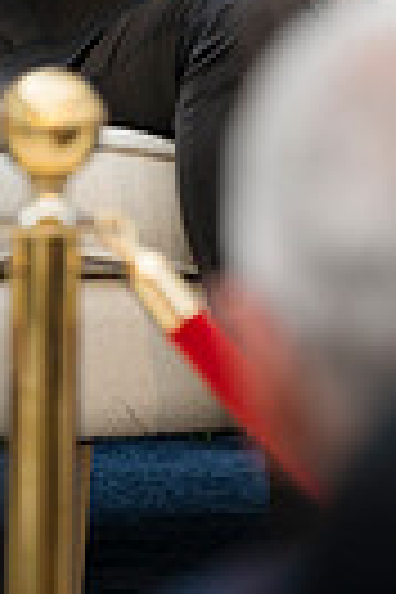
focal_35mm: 513
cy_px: -207
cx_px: 310
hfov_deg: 2.7
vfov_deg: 4.0
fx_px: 8464
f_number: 2.8
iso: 500
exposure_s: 1/320
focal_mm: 150
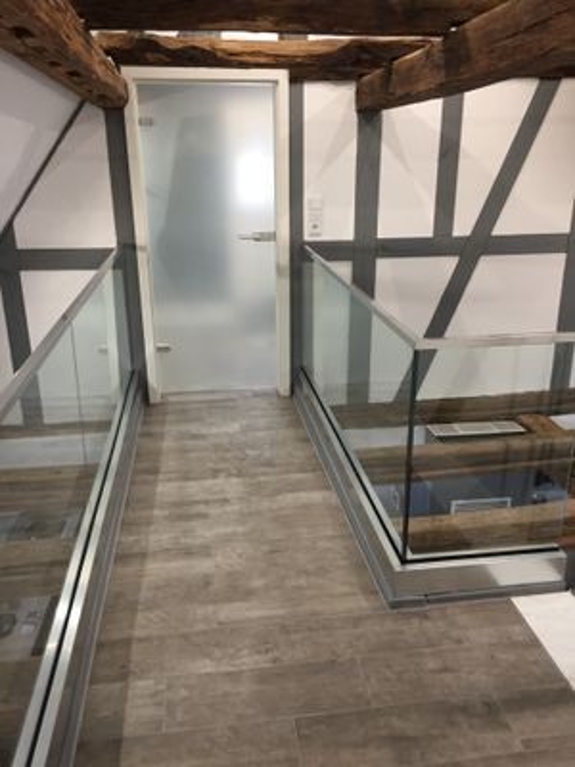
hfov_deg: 48.2
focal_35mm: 29
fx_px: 642
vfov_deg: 61.7
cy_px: 384
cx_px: 288
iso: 125
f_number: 2.2
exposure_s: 1/33
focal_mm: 4.15
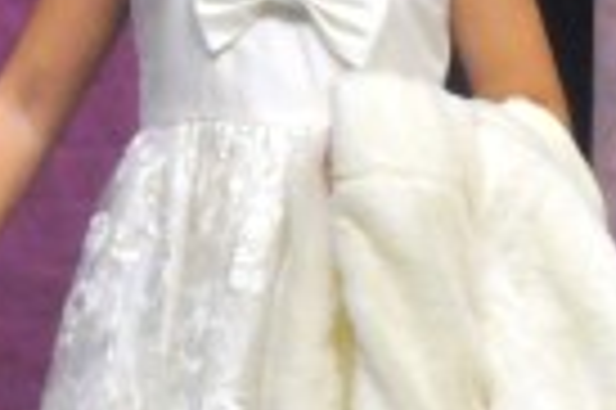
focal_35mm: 246
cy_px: 237
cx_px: 31
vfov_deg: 5.6
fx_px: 4204
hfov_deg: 8.3
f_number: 6.3
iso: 3200
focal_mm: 32
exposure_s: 1/160
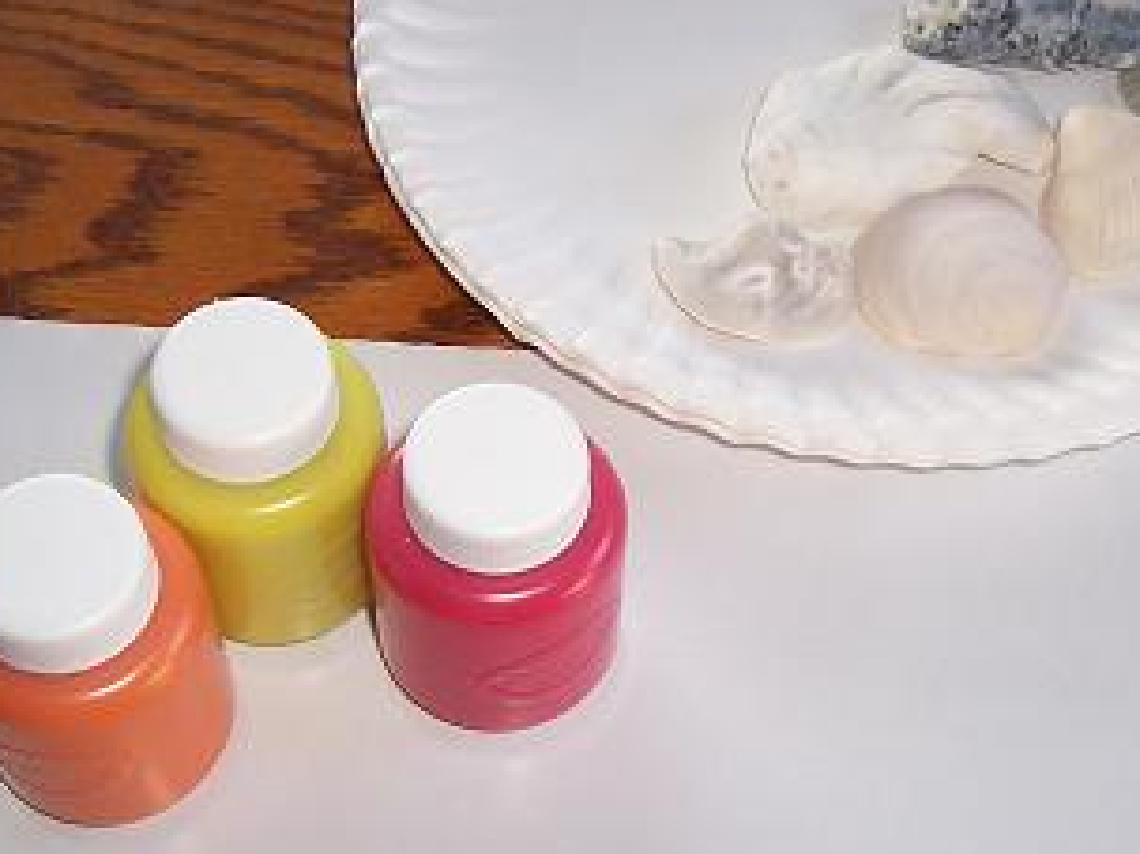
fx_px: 2041
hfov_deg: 30.9
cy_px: 502
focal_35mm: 62
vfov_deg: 23.6
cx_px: 790
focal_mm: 5.6
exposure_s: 1/60
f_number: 2.8
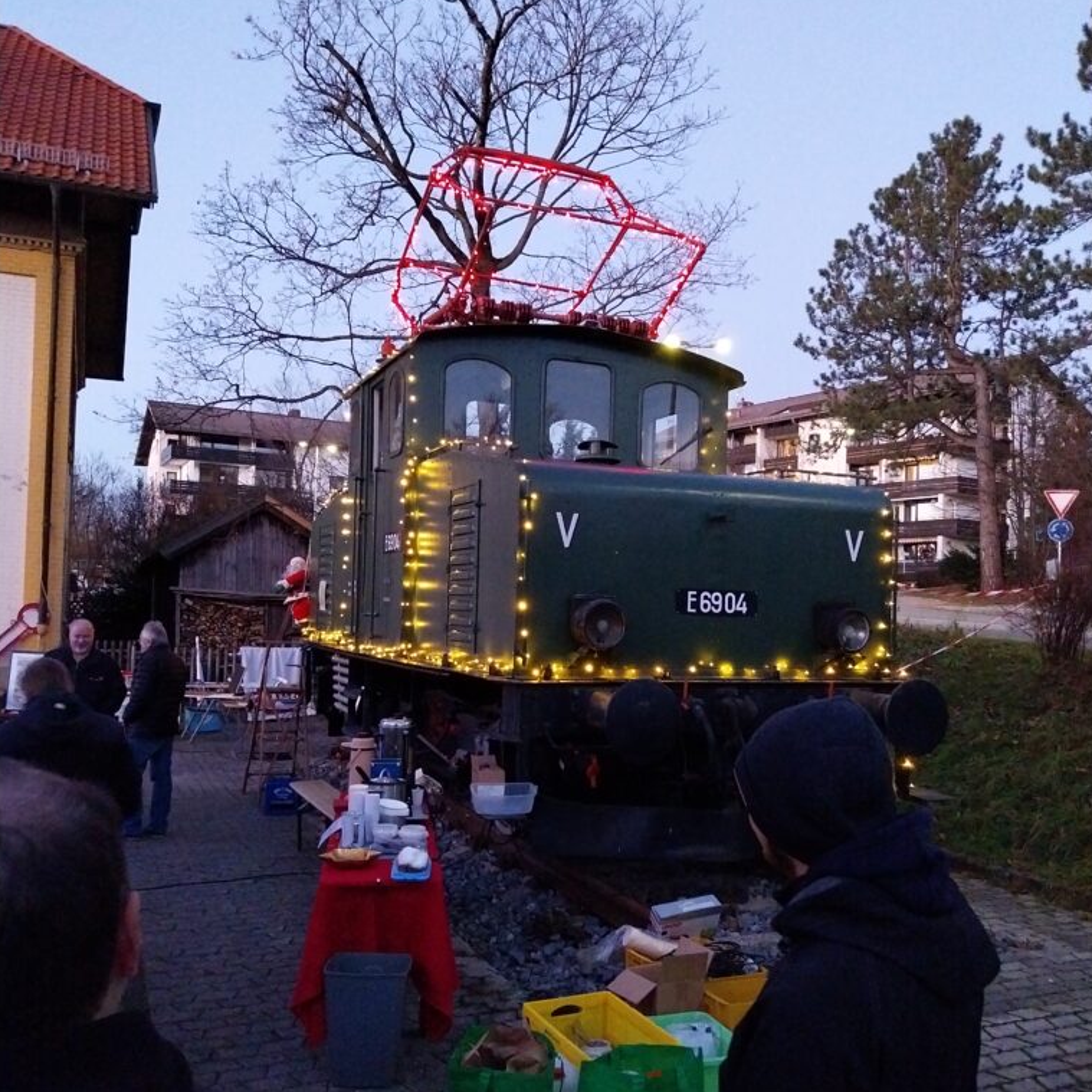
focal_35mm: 31
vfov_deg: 52.5
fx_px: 1106
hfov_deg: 52.5
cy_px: 590
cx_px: 547
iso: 800
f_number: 1.8
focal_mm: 4
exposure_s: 1/25
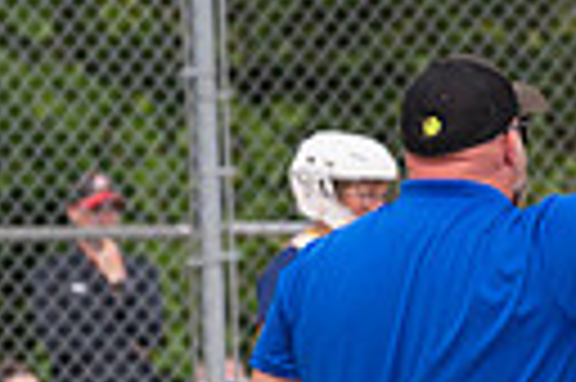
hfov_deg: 2.0
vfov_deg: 1.3
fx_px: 16779
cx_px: 932
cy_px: 418
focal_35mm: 1050
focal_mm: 155
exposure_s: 1/1600
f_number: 5.6
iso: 320
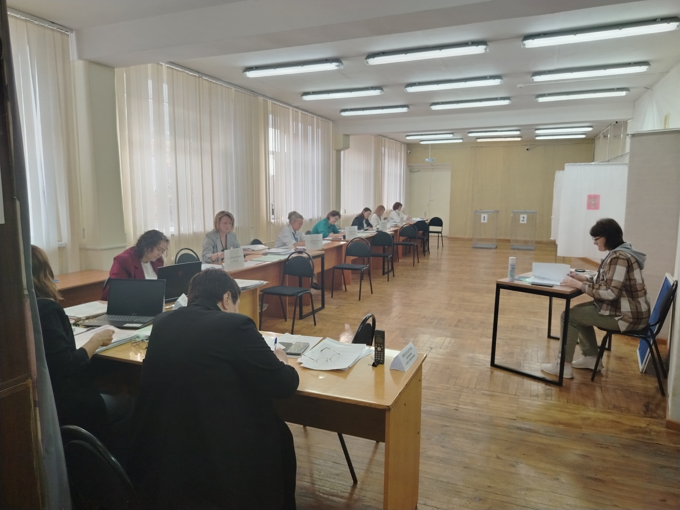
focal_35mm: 24
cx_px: 340
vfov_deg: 56.8
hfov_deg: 71.6
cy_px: 255
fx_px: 471
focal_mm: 5.25
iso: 269
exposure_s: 1/50
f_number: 1.75
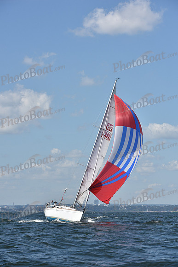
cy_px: 134
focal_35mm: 130
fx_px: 964
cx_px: 89
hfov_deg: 10.6
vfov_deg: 15.8
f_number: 10
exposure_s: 1/1250
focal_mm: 130
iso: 320
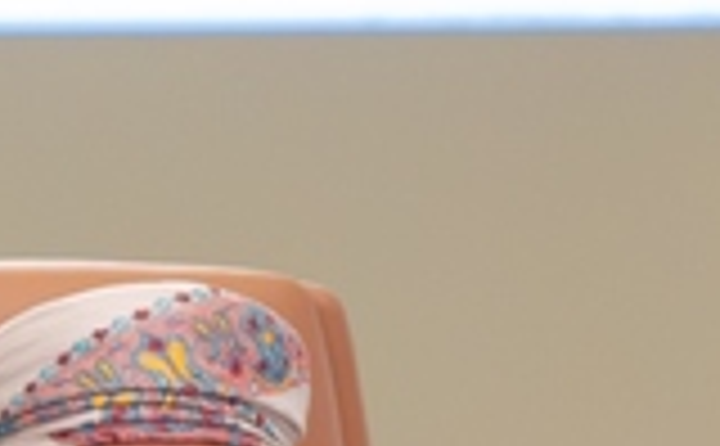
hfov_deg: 2.9
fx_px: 14343
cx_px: 76
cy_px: 435
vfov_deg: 1.8
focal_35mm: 733
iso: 2500
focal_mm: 115
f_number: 4
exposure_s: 1/160
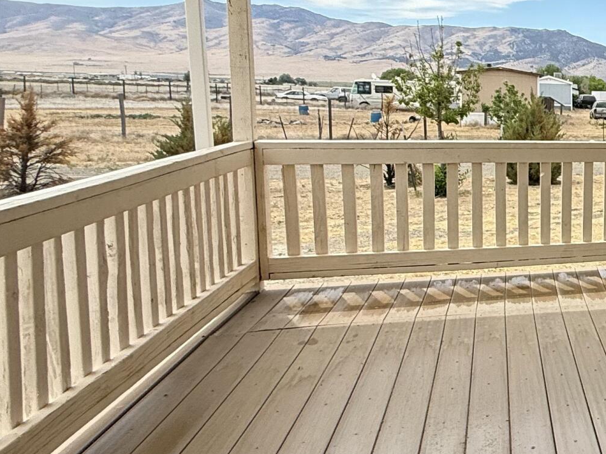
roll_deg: -2.0
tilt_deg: -3.6
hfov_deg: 31.5
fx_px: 735
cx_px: 830
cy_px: 165
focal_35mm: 42
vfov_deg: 34.1
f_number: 2.2
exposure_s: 1/1399
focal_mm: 2.22
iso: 50
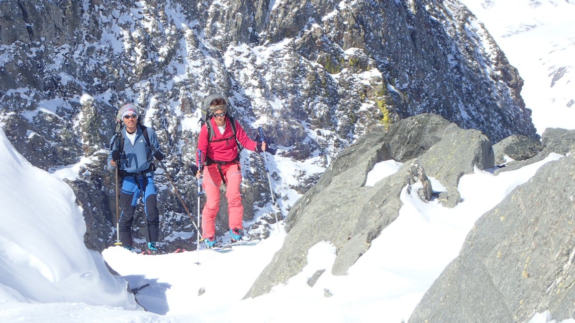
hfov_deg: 16.9
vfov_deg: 9.5
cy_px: 120
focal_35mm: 127
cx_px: 269
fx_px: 1936
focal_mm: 18
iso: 100
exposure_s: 1/400
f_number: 6.3
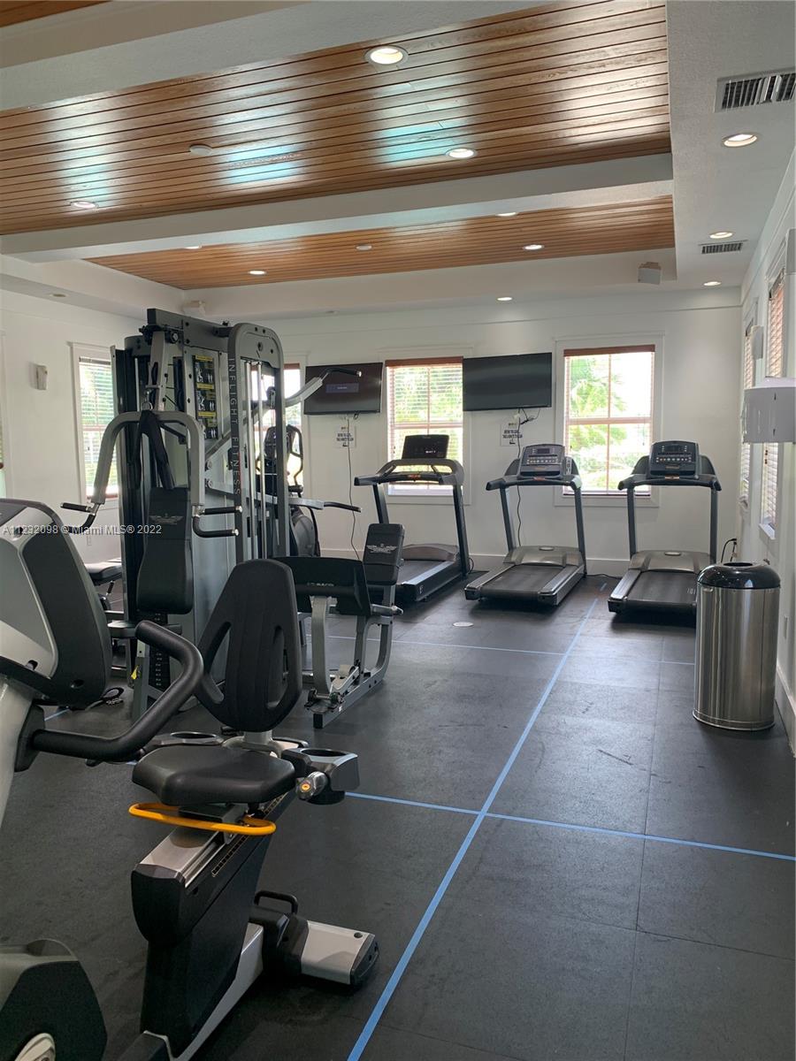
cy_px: 530
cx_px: 398
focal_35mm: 26
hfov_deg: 53.1
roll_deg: +0.9
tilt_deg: -5.8
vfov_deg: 67.3
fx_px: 797
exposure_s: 1/120
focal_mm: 4.25
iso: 80
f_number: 1.8
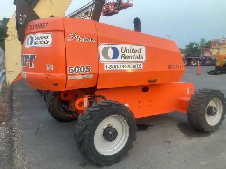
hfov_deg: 63.4
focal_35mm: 28
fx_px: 183
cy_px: 84
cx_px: 113
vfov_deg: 49.8
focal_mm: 3.99
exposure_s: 1/121
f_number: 1.8
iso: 80
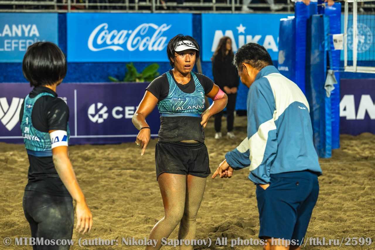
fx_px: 1354
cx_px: 188
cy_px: 125
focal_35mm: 130
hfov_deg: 15.8
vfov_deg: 10.5
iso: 1250
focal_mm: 130
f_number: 5
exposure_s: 1/800
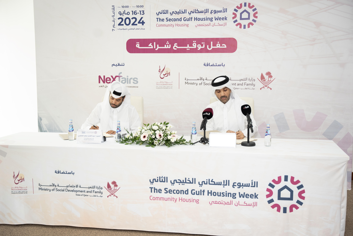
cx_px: 176
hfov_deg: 42.3
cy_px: 118
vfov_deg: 28.9
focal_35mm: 46
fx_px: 456
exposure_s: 1/160
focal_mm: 46.5
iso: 1600
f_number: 3.2
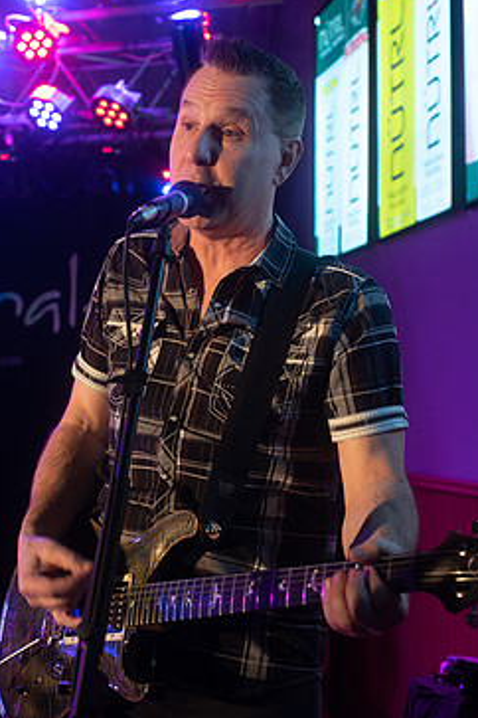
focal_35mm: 62
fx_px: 1235
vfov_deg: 32.4
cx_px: 199
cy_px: 358
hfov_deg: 21.9
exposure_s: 1/100
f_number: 3.5
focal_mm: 50
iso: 2000
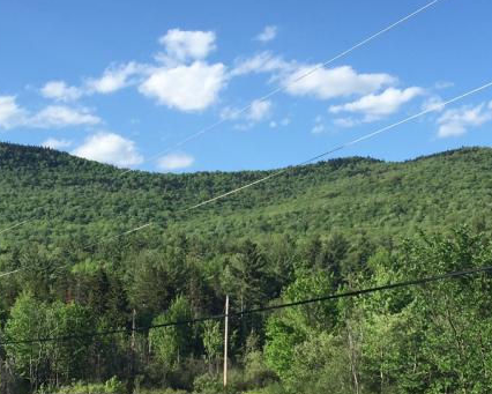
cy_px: 216
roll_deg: +0.7
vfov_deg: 22.5
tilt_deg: +6.5
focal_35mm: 68
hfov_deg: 27.8
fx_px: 990
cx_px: 297
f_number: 2.2
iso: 32
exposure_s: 1/1319
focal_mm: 4.15
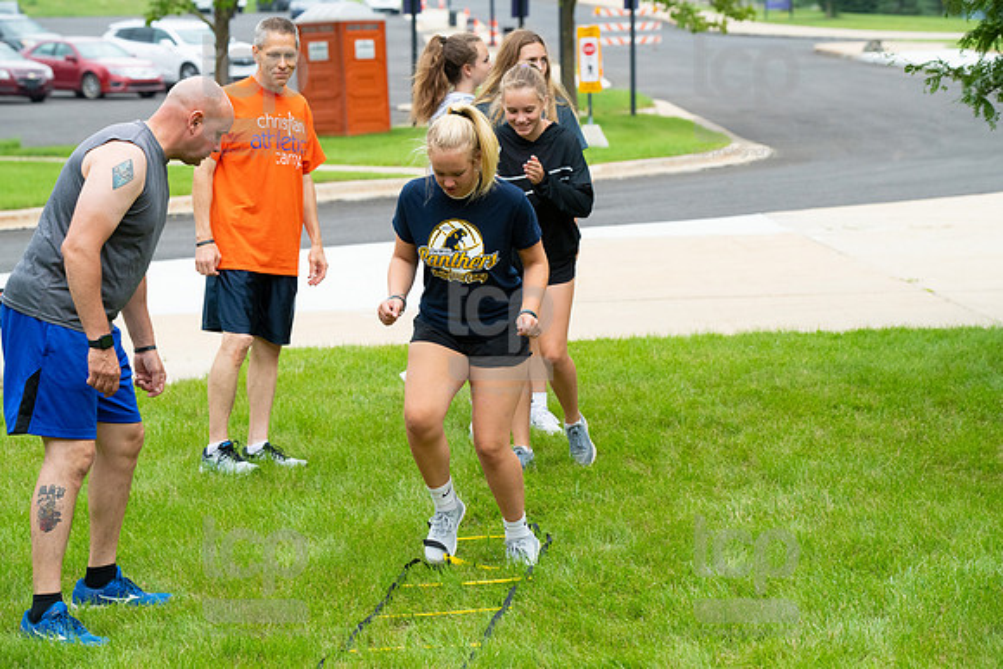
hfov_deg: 17.6
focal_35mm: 116
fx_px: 3232
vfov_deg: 11.8
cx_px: 502
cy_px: 334
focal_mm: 116
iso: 1250
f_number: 5.6
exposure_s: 1/1000
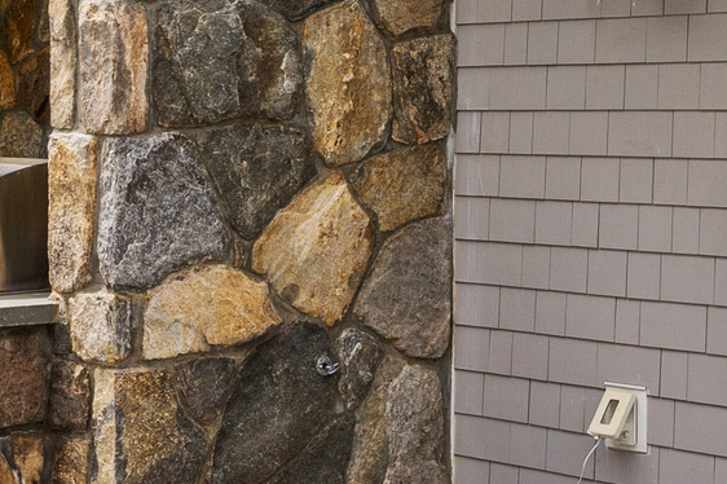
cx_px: 378
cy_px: 170
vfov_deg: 14.7
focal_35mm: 93
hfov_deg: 21.9
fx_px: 1877
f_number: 8
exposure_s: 1/640
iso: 320
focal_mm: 17
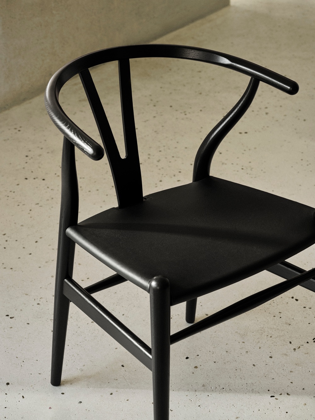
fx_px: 958
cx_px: 158
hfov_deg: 18.7
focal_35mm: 79
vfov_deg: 24.7
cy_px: 210
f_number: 11
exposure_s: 1/25
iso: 400
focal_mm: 100
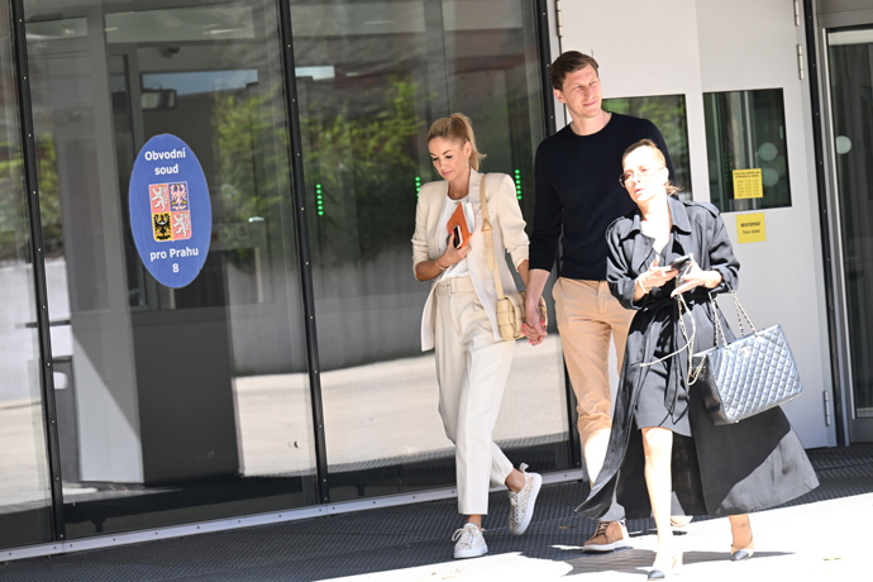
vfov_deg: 7.8
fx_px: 4243
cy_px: 291
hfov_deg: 11.7
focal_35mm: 175
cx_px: 436
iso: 1250
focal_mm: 175
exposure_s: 1/800
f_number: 5.6
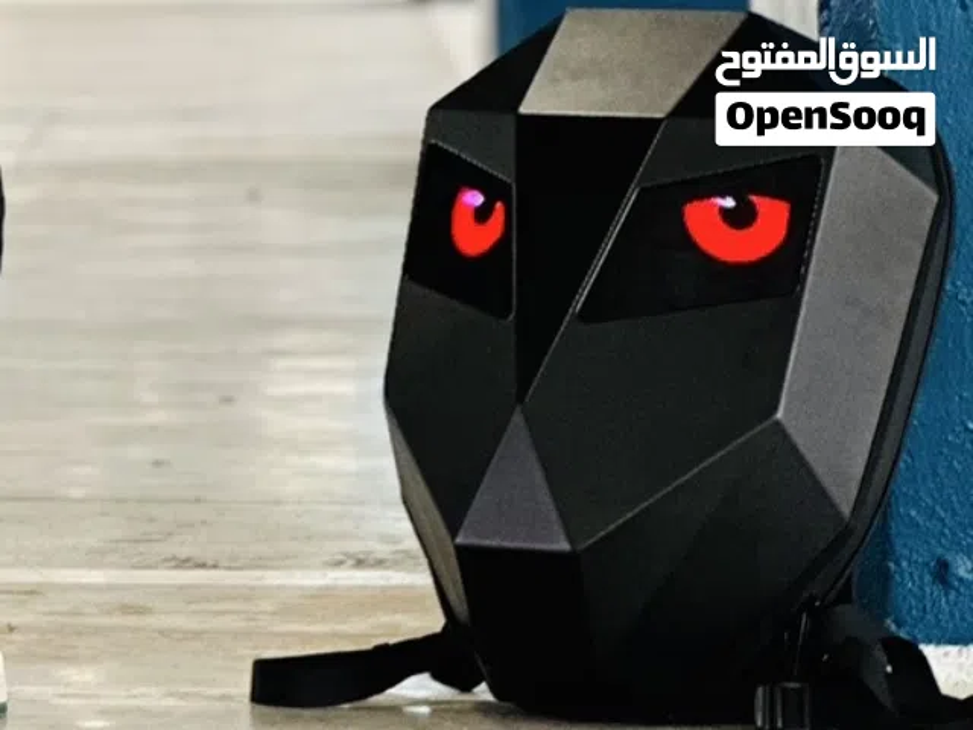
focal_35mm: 77
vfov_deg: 19.1
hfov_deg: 25.3
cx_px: 486
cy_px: 365
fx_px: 2164
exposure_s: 1/33
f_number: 2.8
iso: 125
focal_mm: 9
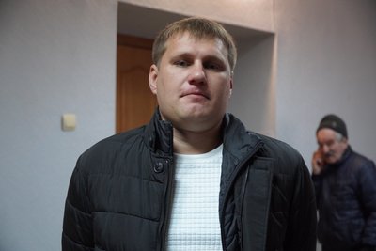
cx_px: 188
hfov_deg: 31.2
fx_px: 674
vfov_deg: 21.1
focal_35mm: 64
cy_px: 126
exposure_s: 1/160
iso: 4000
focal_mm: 43
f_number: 4
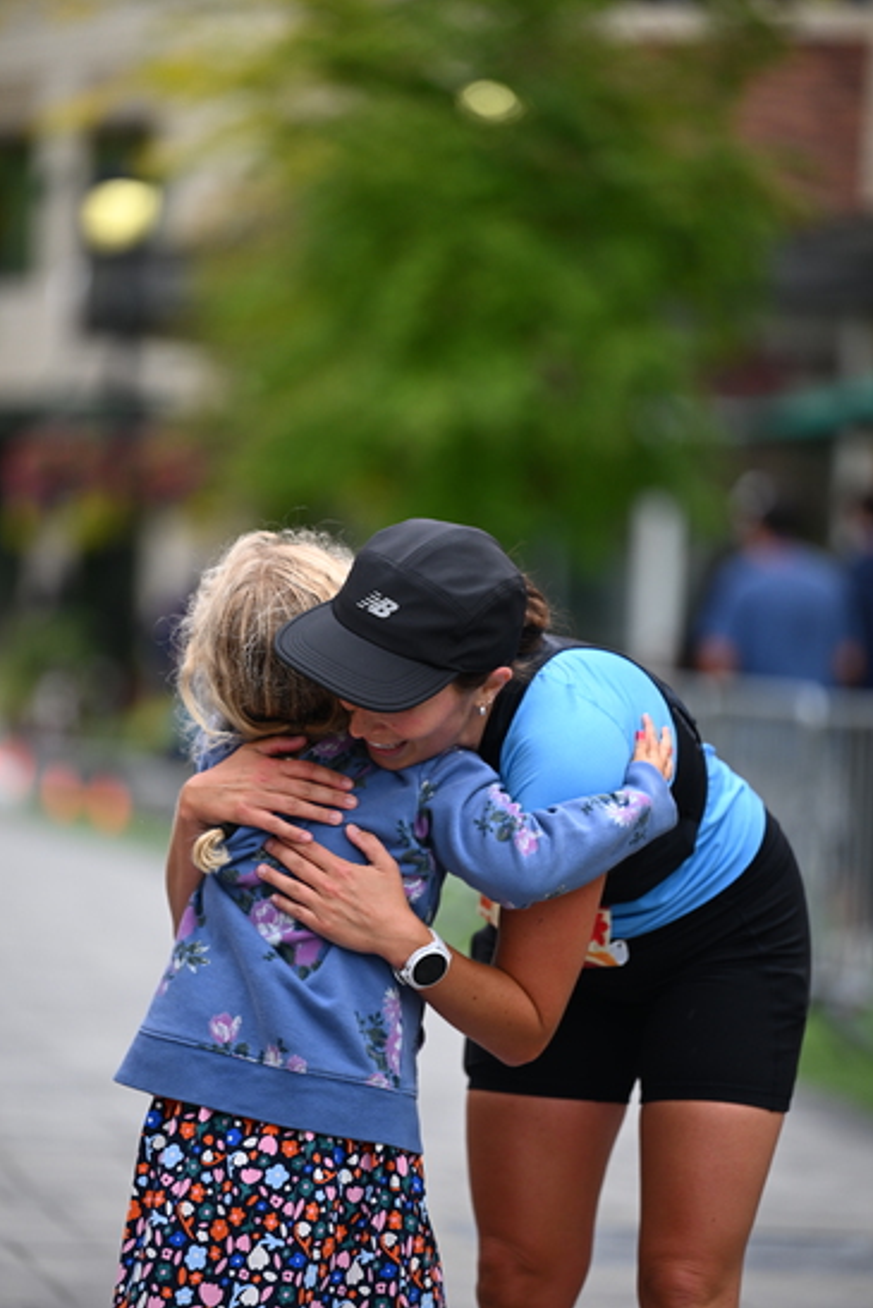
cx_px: 436
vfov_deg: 11.1
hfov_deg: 7.4
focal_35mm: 186
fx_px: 6761
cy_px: 653
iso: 640
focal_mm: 185
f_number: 2.8
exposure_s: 1/2000
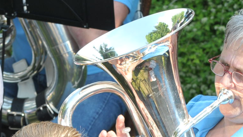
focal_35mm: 308
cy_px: 110
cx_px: -2
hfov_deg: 7.0
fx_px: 1984
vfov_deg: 3.9
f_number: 6.3
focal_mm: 70
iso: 200
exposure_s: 1/160
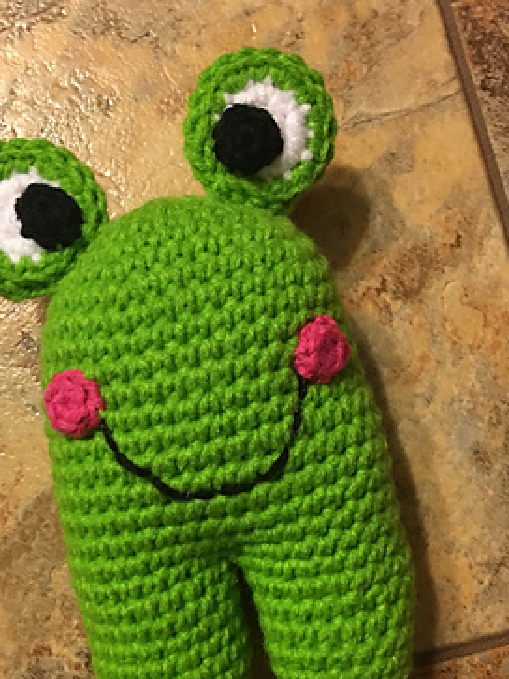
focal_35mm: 40
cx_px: 203
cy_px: 402
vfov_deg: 46.6
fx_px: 785
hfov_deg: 35.8
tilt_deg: -85.6
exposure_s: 1/4
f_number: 2.2
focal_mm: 4.15
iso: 50
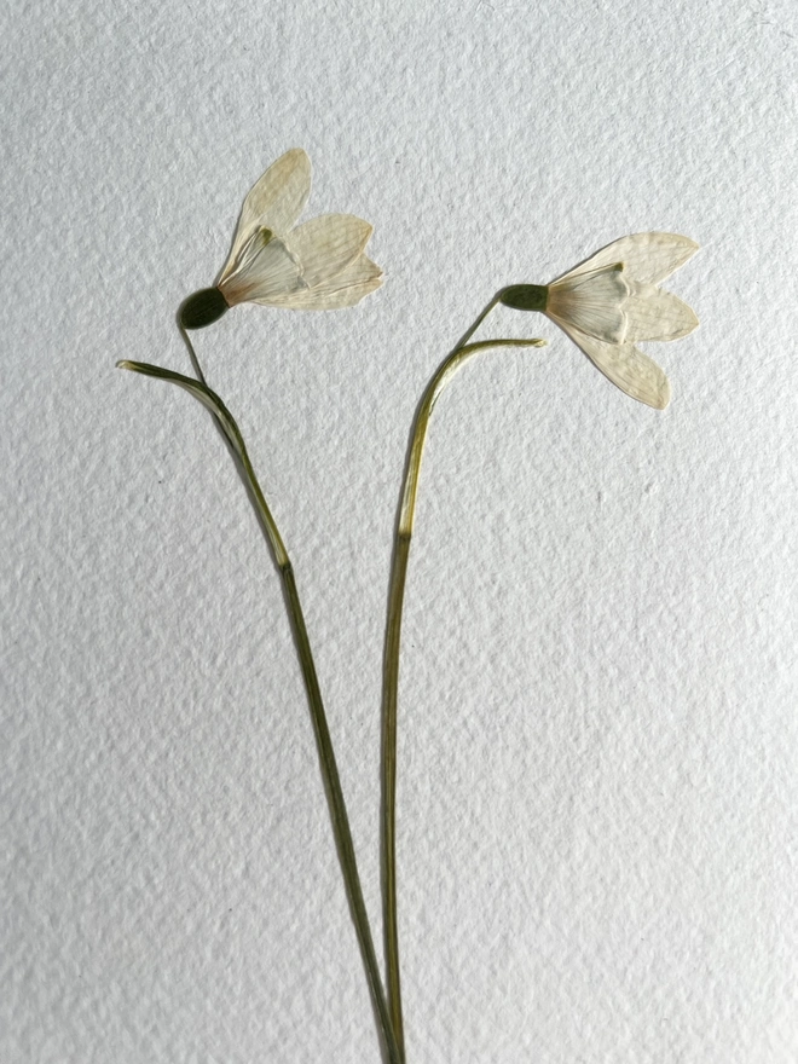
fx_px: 799
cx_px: 399
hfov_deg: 53.1
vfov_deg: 67.3
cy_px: 532
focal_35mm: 26
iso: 40
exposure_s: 1/266
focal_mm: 5.7
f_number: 1.5
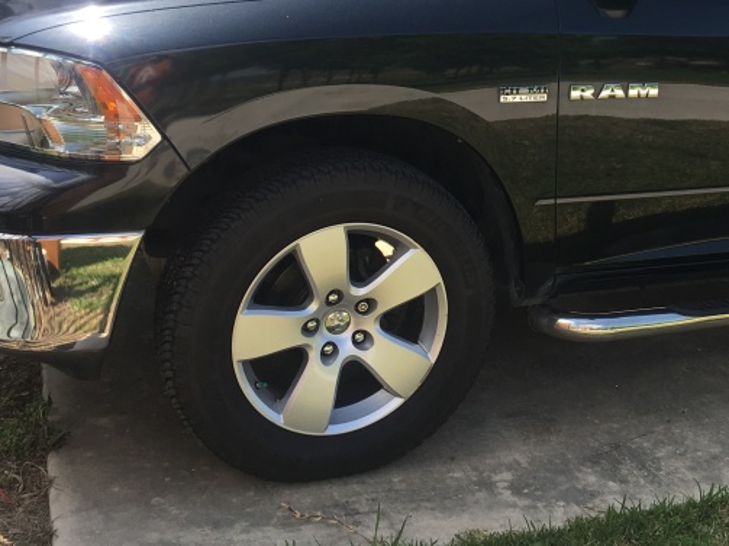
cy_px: 48
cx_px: 577
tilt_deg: -7.9
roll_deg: -2.7
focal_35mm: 59
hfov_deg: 31.9
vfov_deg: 24.1
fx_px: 1242
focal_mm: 4.15
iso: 25
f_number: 2.2
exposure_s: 1/578
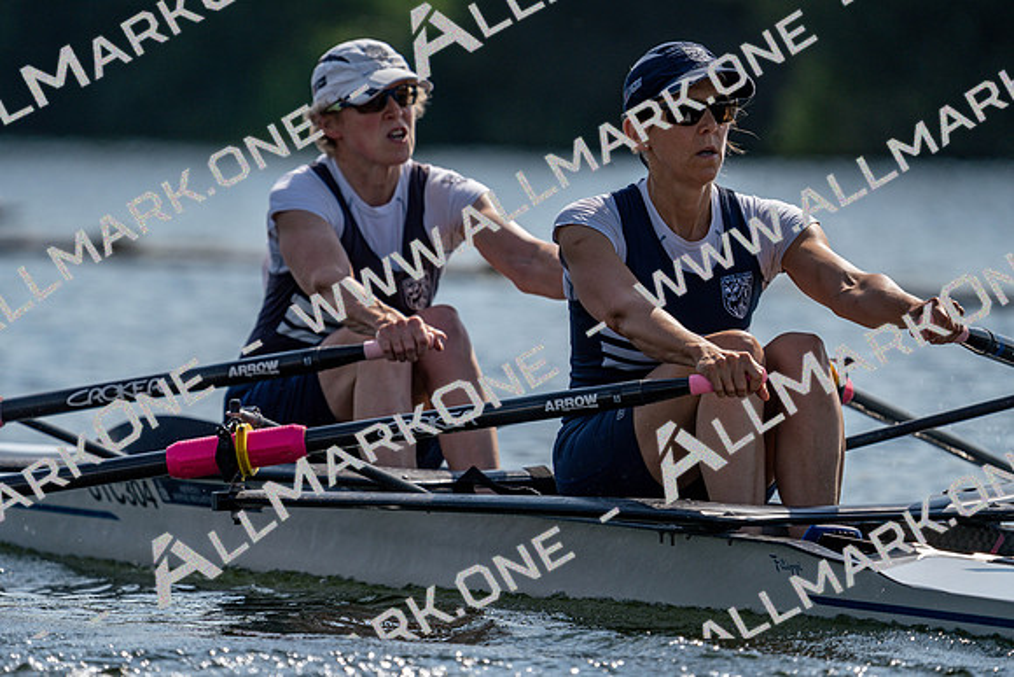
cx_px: 507
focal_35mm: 448
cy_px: 338
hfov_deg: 4.6
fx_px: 12621
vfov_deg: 3.1
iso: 160
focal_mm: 448
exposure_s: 1/1600
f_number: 6.3
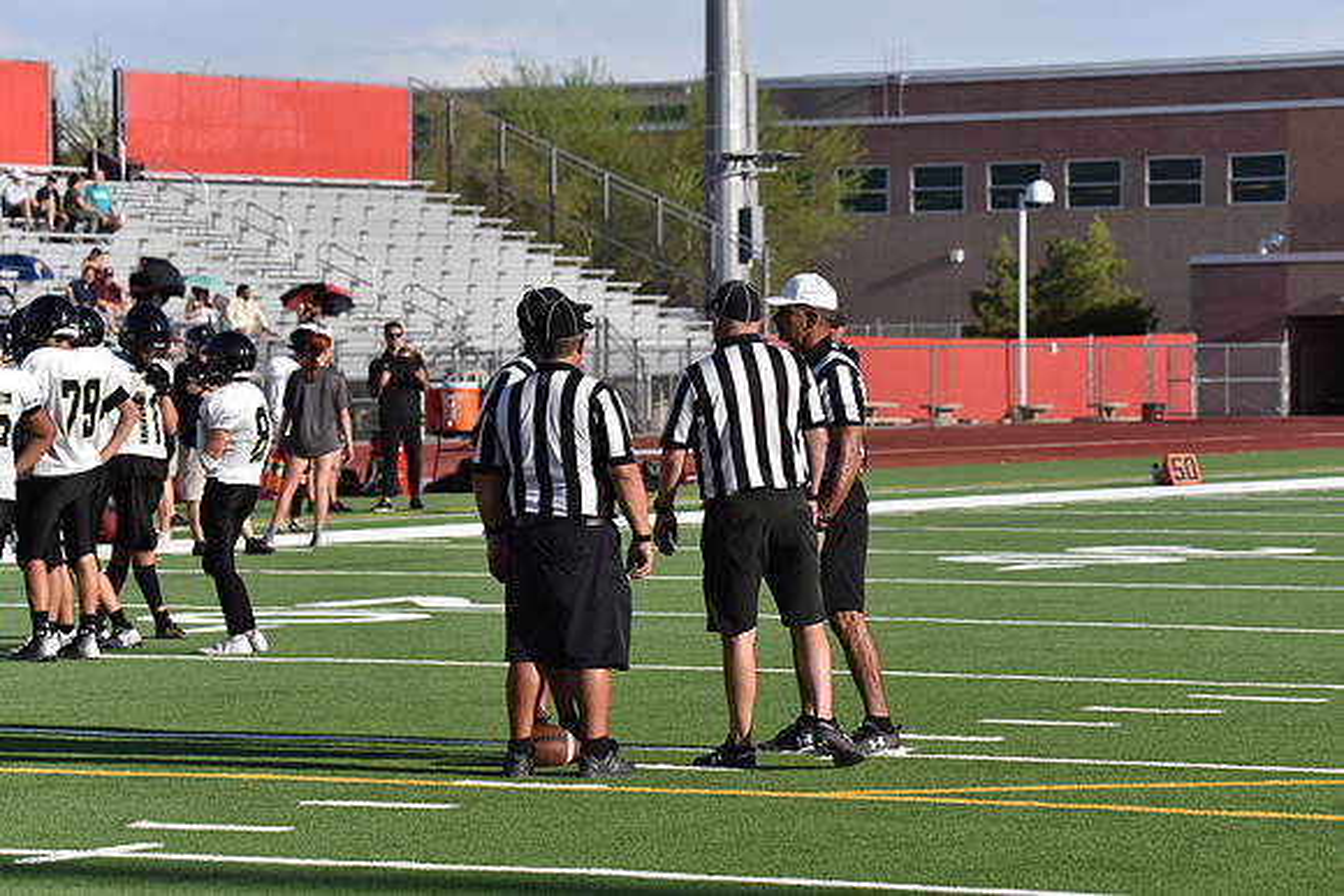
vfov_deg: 9.2
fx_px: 5601
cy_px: 448
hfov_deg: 13.7
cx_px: 672
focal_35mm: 150
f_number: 8
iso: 800
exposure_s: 1/3200
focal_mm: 150
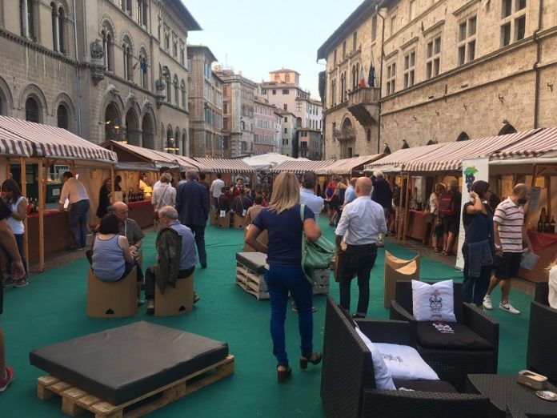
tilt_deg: -6.2
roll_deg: -0.5
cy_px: 209
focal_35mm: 29
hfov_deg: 61.7
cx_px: 278
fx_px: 467
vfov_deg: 48.2
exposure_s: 1/50
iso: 25
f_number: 2.2
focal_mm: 4.15
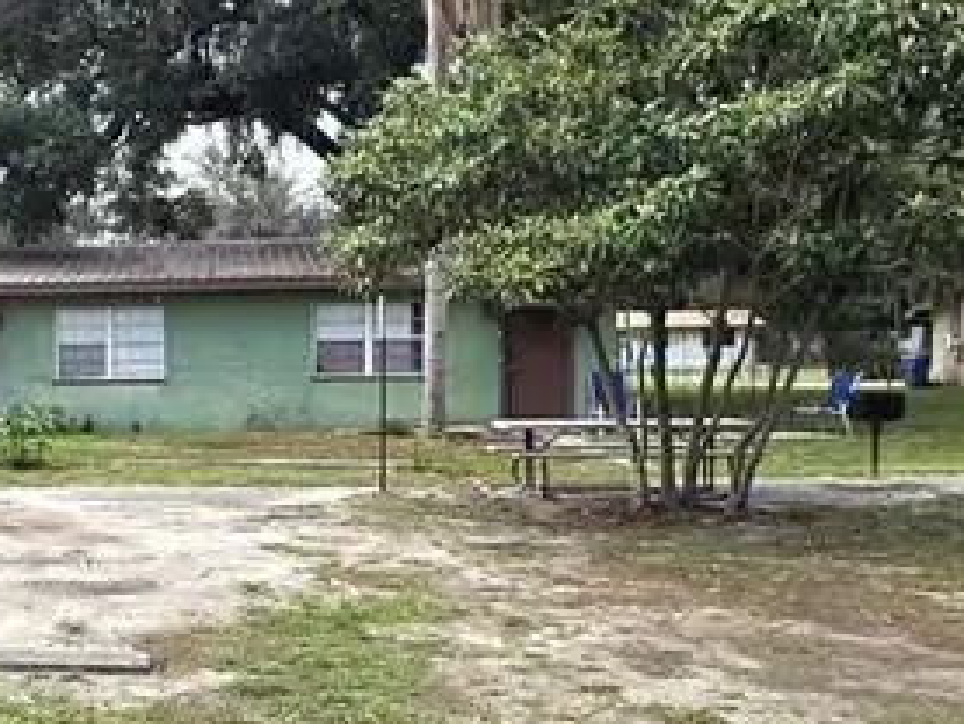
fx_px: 1337
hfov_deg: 35.3
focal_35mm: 48
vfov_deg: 30.2
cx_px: -31
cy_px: 414
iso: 50
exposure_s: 1/2607
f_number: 2.2
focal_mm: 2.2
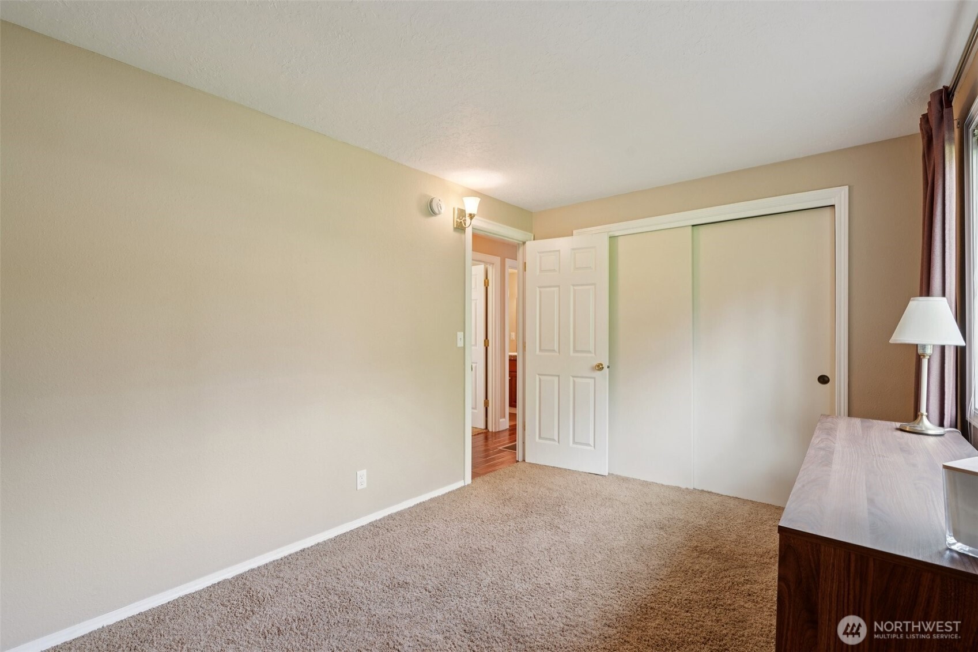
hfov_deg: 96.7
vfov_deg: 73.7
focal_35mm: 16
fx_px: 435
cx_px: 489
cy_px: 326
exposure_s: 1/15
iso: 400
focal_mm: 16
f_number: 8
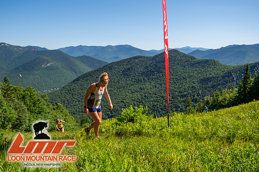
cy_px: 86
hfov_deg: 62.0
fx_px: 216
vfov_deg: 43.6
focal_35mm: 30
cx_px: 130
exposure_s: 1/500
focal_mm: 30
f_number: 5
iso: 100
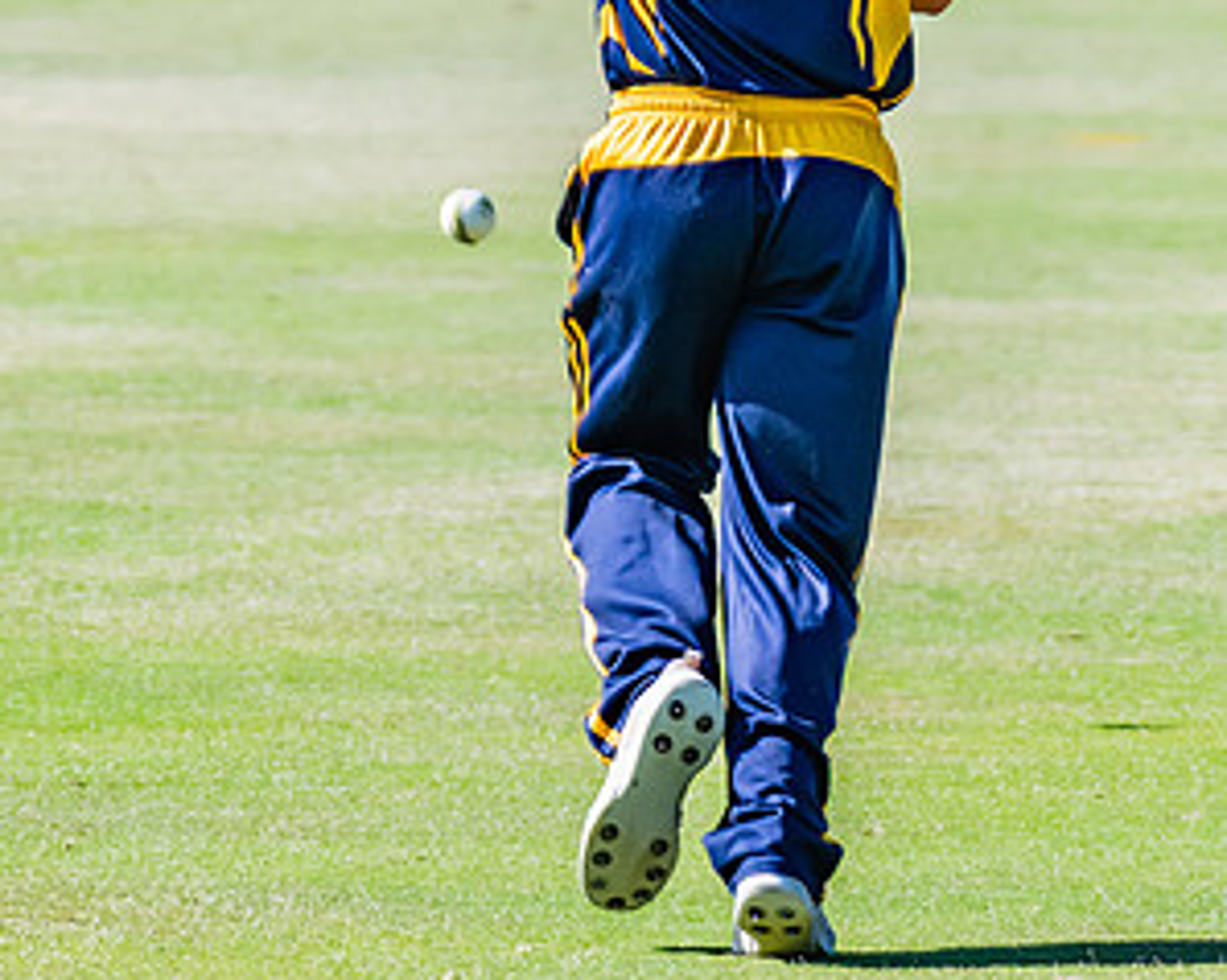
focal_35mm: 647
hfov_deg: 3.0
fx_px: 23480
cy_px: -85
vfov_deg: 2.4
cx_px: 712
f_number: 6.3
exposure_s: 1/2000
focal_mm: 240
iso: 640
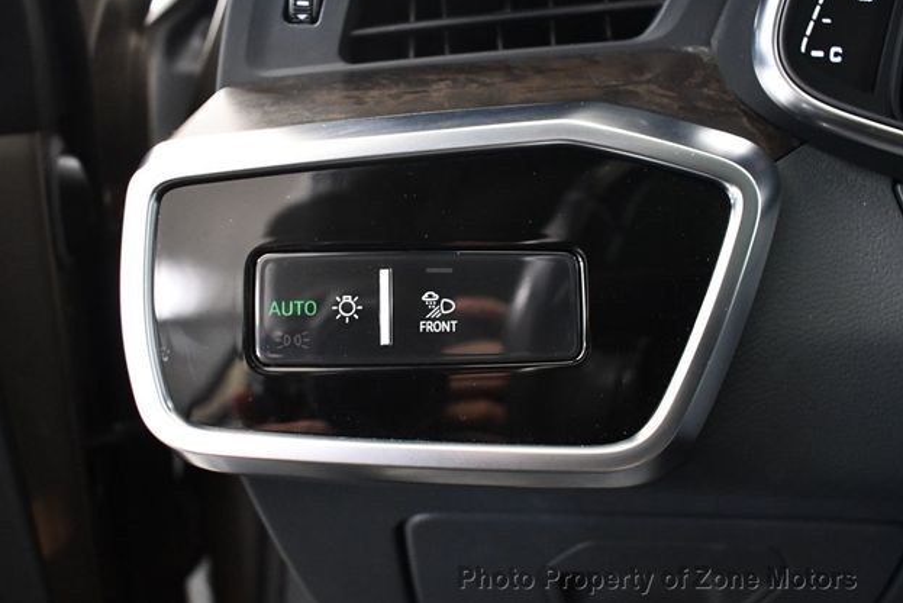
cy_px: 296
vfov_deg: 36.0
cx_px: 441
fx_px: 928
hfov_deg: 51.9
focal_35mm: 37
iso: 3200
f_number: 3.5
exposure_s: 1/60
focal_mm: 18
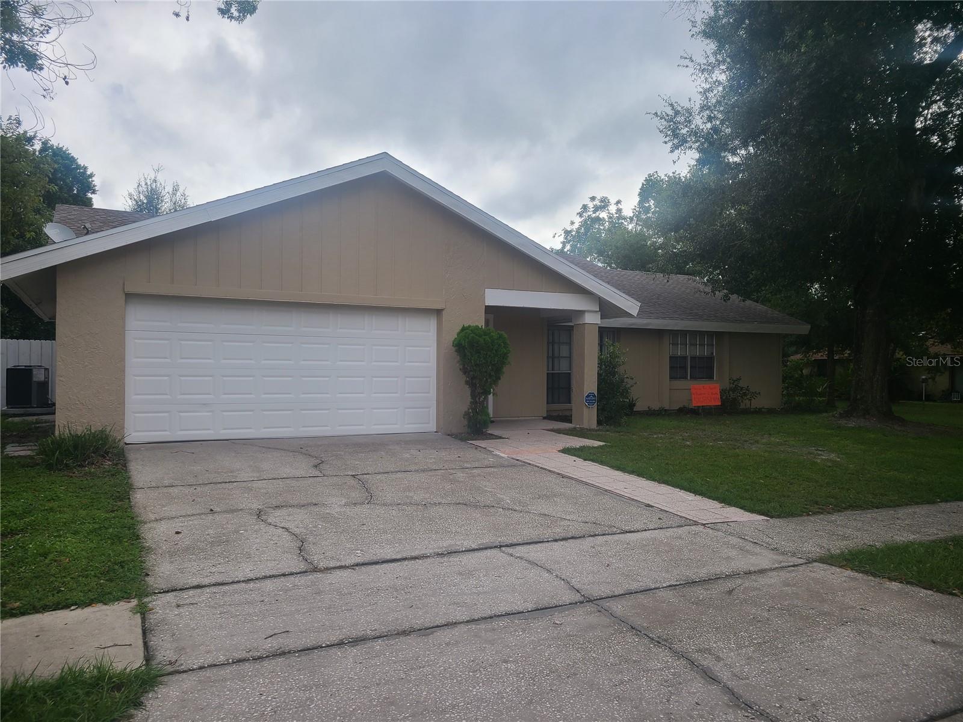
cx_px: 482
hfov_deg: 67.3
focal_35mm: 26
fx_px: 723
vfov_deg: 53.1
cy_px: 361
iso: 40
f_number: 1.8
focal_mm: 5.4
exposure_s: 1/2010
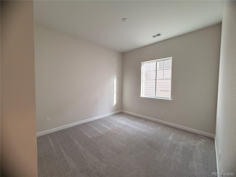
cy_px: 88
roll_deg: +0.3
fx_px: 95
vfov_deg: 85.7
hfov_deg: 102.1
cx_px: 118
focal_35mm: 14
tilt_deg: -3.9
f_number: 2.2
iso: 200
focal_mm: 2.22
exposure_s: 1/120
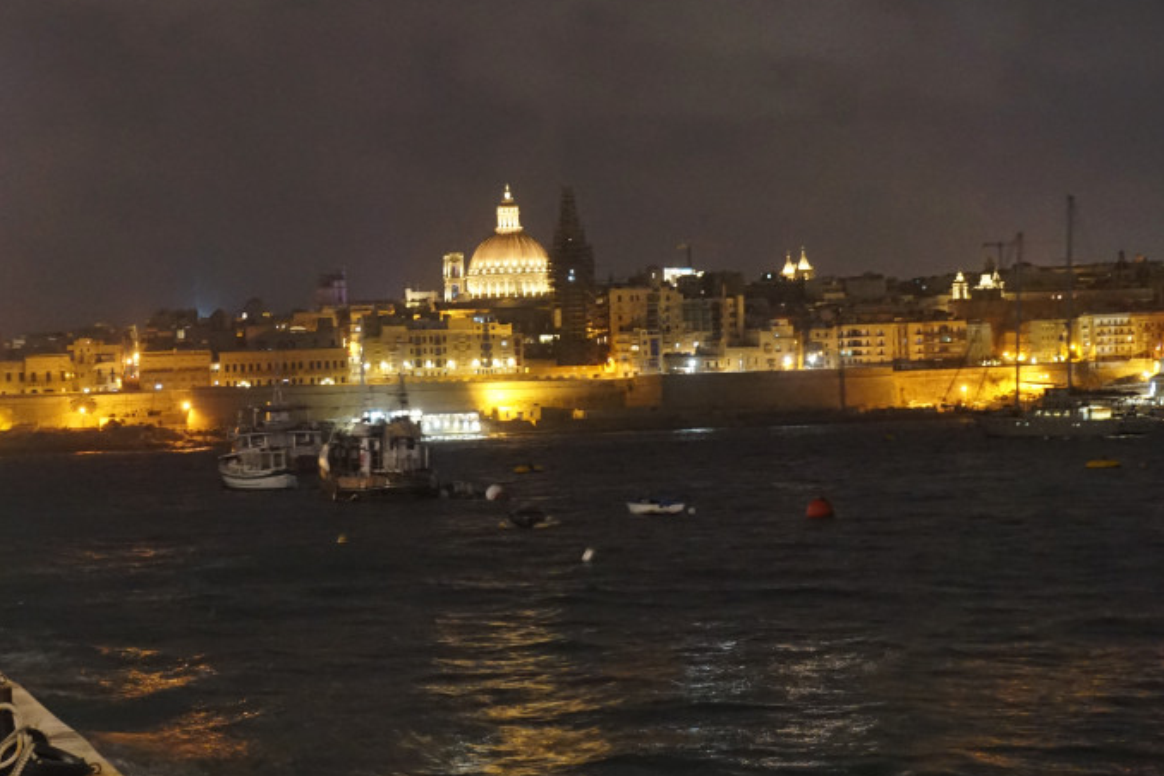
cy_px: 446
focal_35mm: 73
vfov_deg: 18.8
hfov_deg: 27.8
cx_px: 506
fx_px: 2347
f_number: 5.6
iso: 3200
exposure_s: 1/3.33
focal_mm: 41
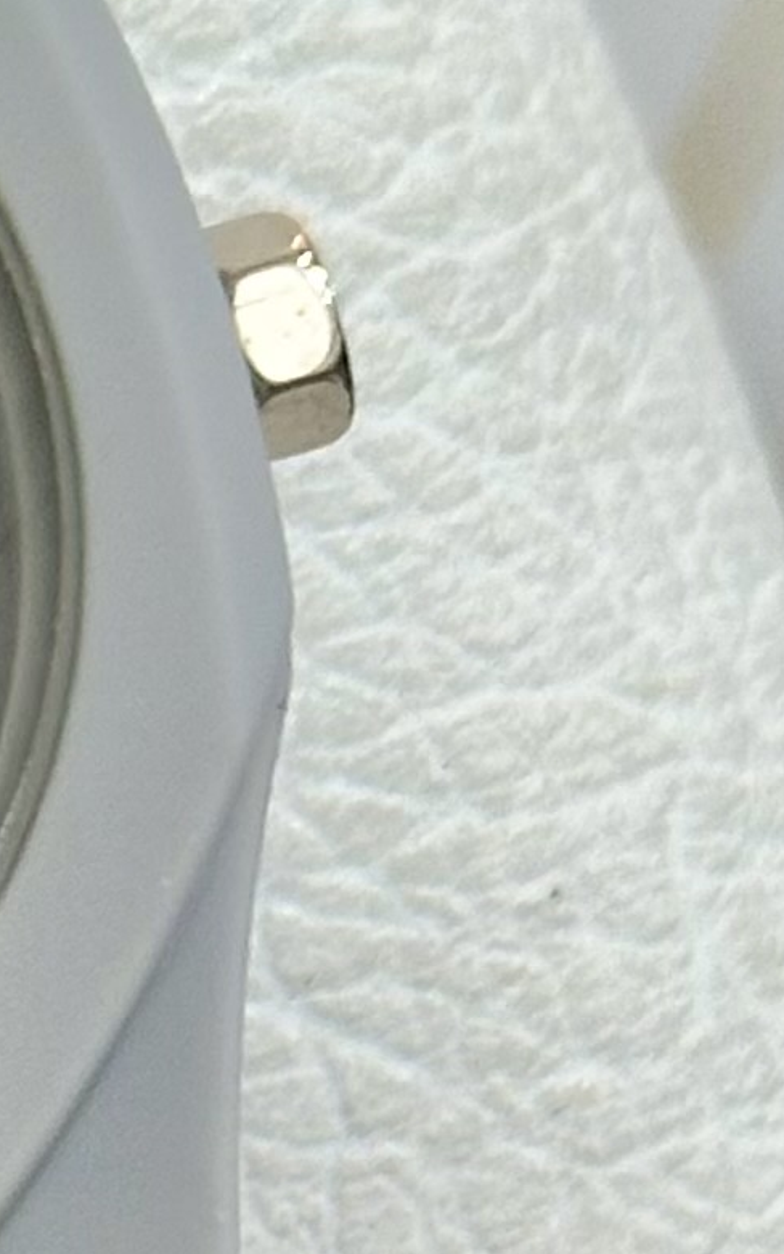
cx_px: -843
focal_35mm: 263
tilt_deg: -23.0
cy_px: 966
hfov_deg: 4.9
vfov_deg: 8.0
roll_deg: +0.4
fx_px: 8984
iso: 160
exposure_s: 1/60
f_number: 1.78
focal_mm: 6.86
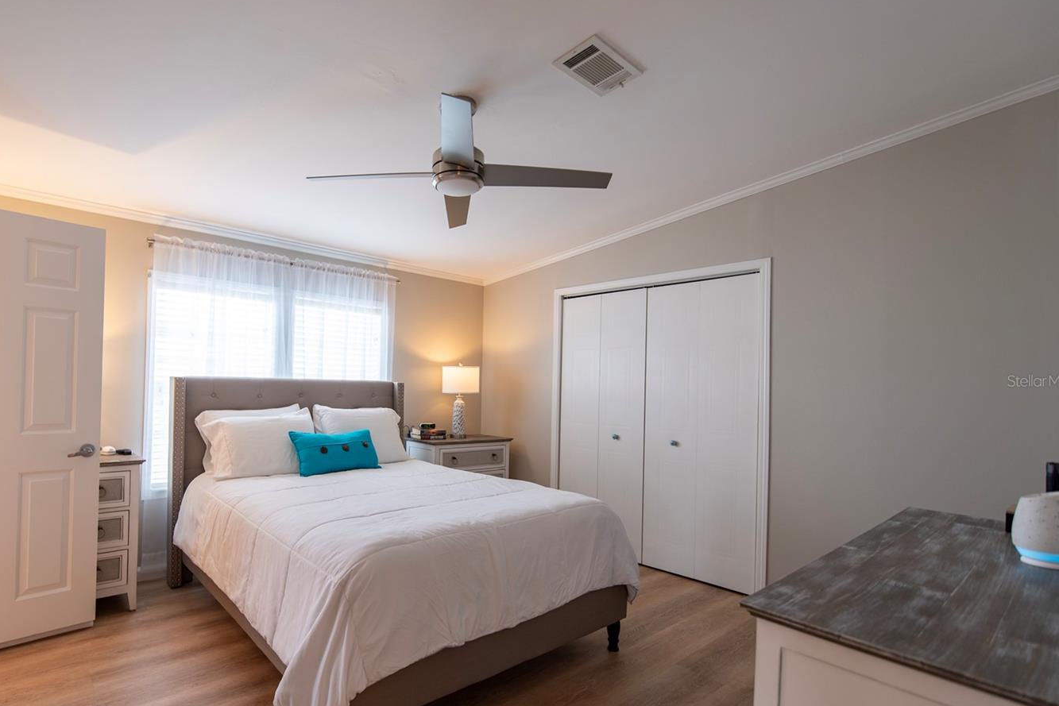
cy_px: 381
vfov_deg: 67.3
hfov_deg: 89.2
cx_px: 443
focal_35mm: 18
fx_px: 530
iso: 100
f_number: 3.2
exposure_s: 1/40
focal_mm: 15
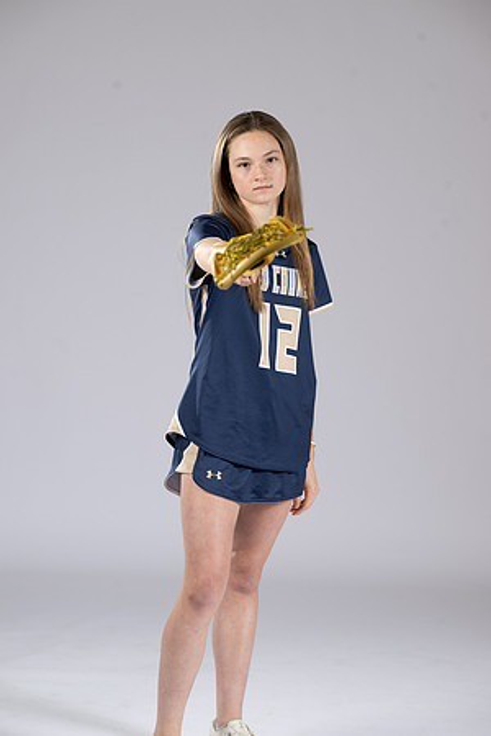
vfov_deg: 16.4
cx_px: 246
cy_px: 368
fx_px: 2557
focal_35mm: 125
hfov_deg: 11.0
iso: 250
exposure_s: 1/200
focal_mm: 125
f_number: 6.3
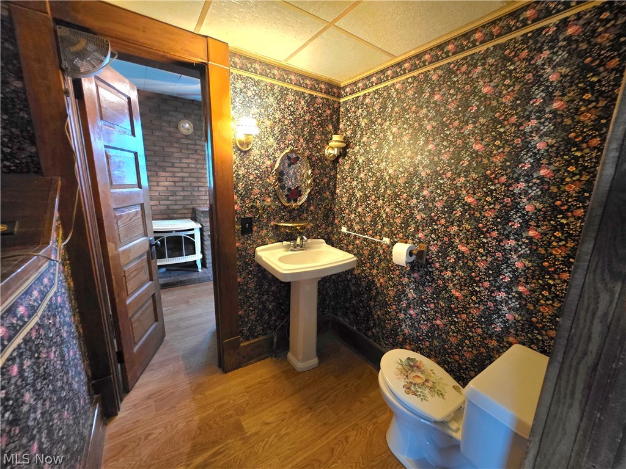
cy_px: 234
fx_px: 235
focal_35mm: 13
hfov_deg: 106.2
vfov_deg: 89.9
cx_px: 313
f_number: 1.9
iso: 1000
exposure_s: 1/30
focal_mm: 2.2
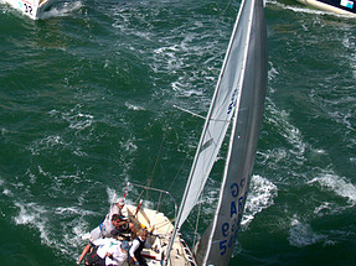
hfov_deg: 20.1
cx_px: 102
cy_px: 34
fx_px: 997
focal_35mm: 97
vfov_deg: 15.1
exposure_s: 1/1600
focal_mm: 8.6
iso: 100
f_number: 3.8
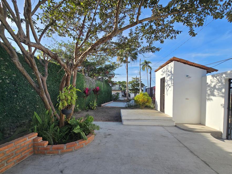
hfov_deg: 97.9
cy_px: 98
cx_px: 105
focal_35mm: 15
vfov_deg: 81.4
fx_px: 101
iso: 50
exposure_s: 1/2000
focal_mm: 2.2
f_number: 2.2
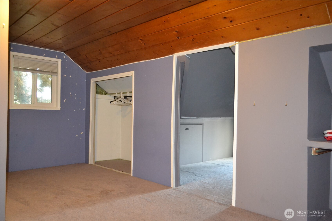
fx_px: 249
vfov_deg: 47.9
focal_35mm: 27
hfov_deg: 67.4
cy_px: 110
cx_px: 166
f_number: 3.5
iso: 2800
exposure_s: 1/30
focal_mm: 18
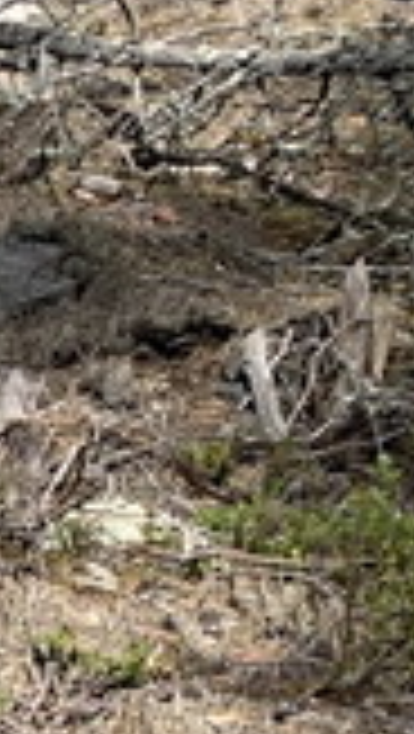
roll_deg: -0.1
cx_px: -1588
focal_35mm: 167
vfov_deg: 12.7
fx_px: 3251
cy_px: 725
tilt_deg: -10.7
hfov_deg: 5.6
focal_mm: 4.25
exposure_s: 1/1560
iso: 25
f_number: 1.8
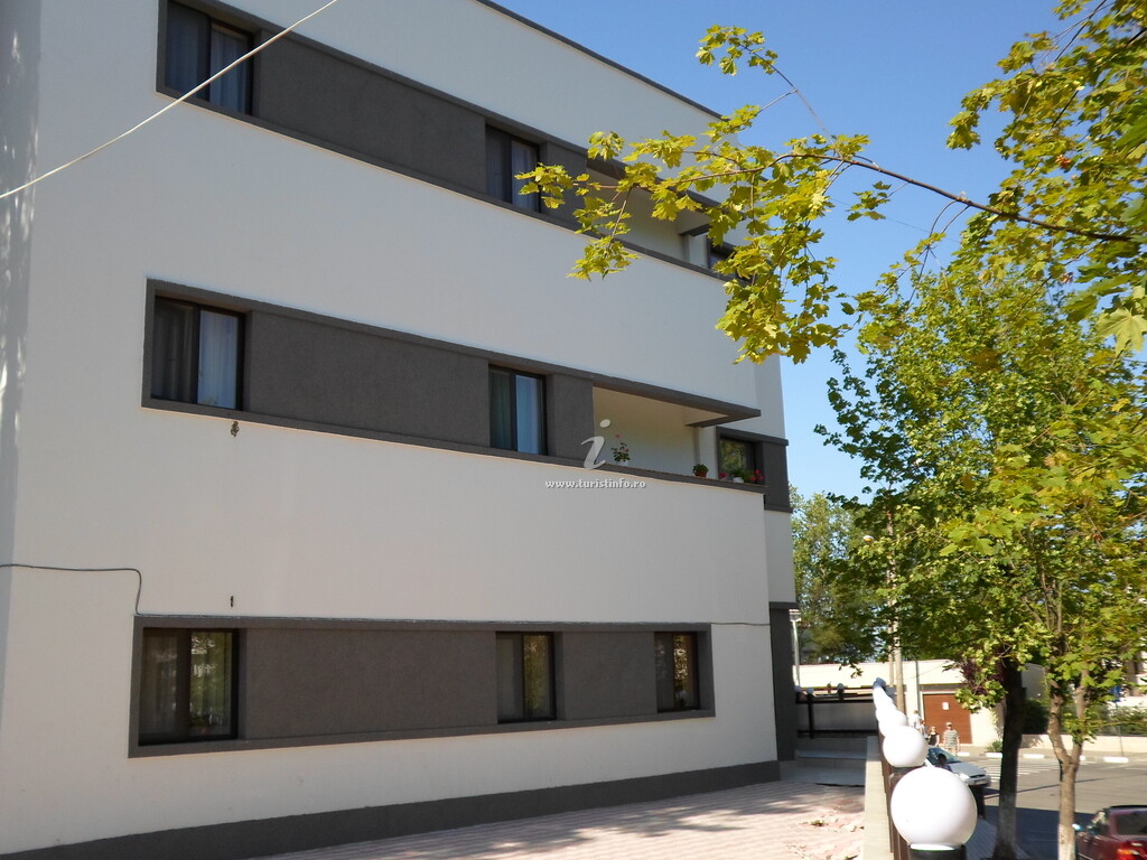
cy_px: 430
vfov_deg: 39.7
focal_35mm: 36
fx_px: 1193
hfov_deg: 51.4
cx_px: 574
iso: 80
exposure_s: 1/750
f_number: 3
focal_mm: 6.5
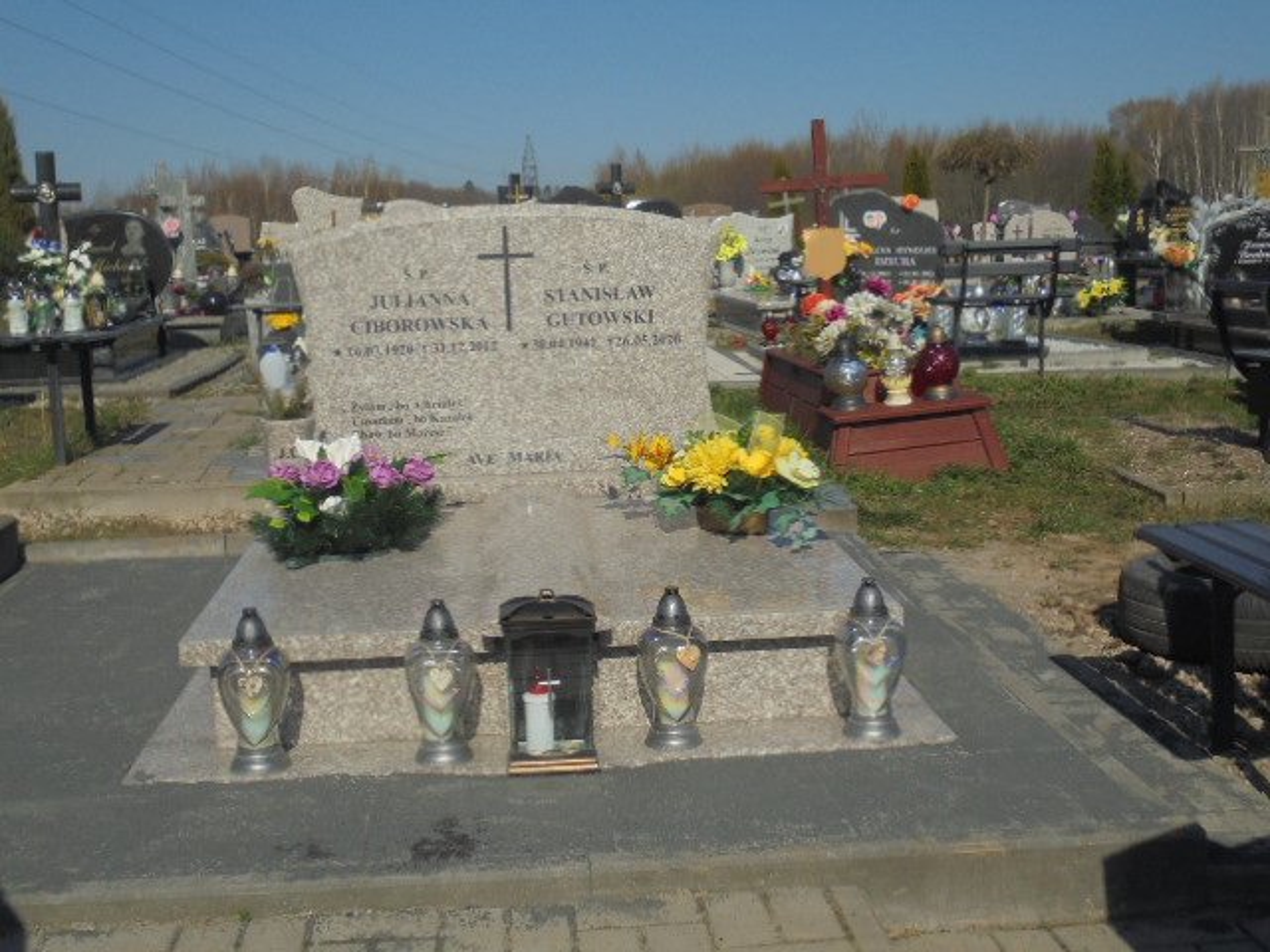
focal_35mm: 43
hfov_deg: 43.9
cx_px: 635
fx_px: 1578
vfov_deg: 33.6
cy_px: 476
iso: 100
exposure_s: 1/160
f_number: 14.1
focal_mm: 7.8
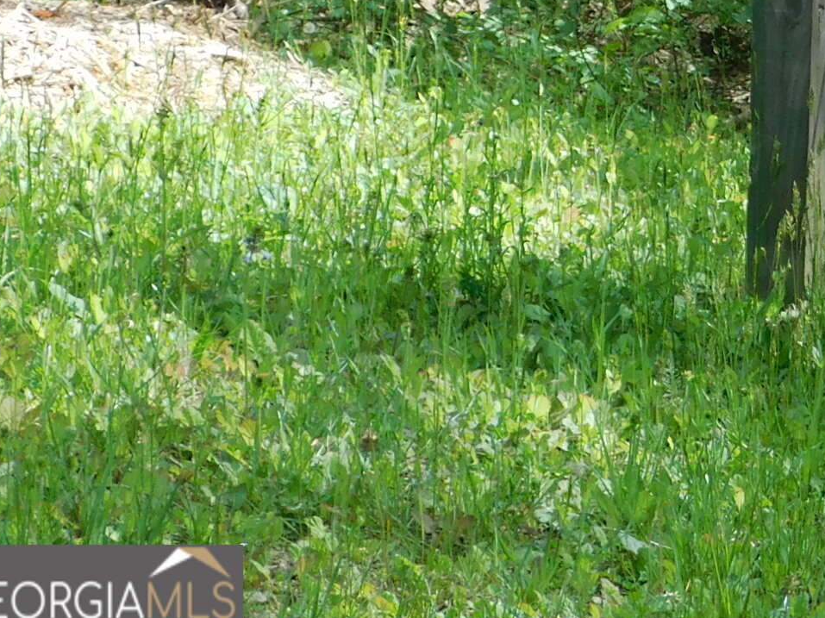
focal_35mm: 228
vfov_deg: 6.4
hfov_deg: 8.5
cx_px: 1270
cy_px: -349
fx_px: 5432
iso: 125
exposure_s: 1/200
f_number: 4.3
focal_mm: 12.6
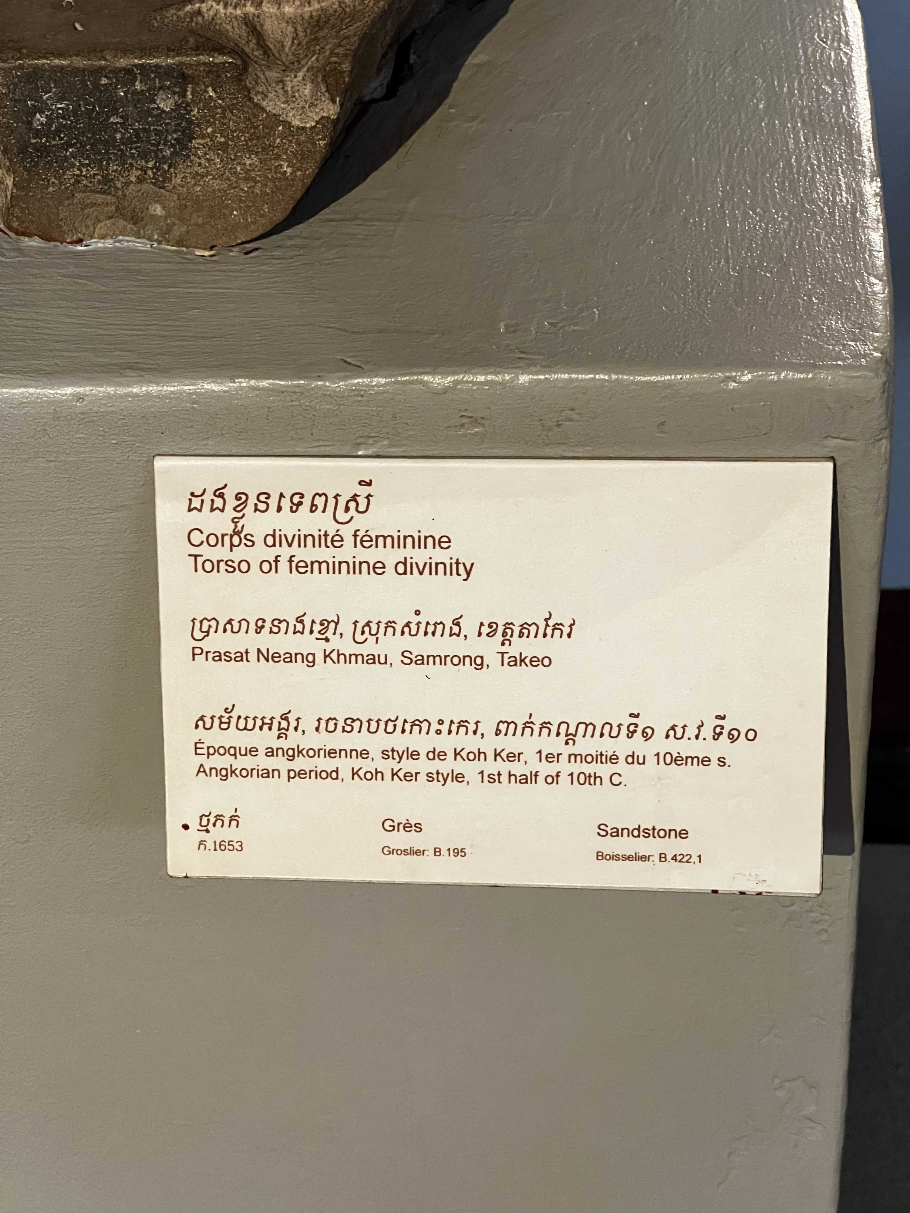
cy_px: 606
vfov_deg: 25.3
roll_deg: +4.6
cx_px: 455
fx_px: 2699
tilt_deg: -39.4
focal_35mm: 77
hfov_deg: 19.1
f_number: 2.8
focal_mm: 9
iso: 500
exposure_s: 1/50
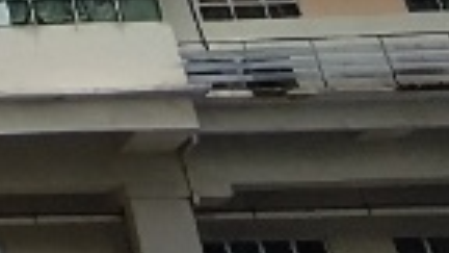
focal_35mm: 97
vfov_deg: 10.2
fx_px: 1155
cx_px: -343
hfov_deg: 17.9
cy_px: -419
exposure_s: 1/384
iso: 50
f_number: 2.2
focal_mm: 1.65
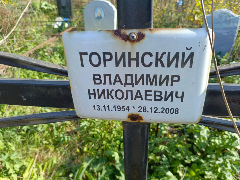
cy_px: 90
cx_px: 120
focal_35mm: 25
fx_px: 173
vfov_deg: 54.9
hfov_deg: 69.4
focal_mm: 4.76
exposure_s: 1/368
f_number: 1.69
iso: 112
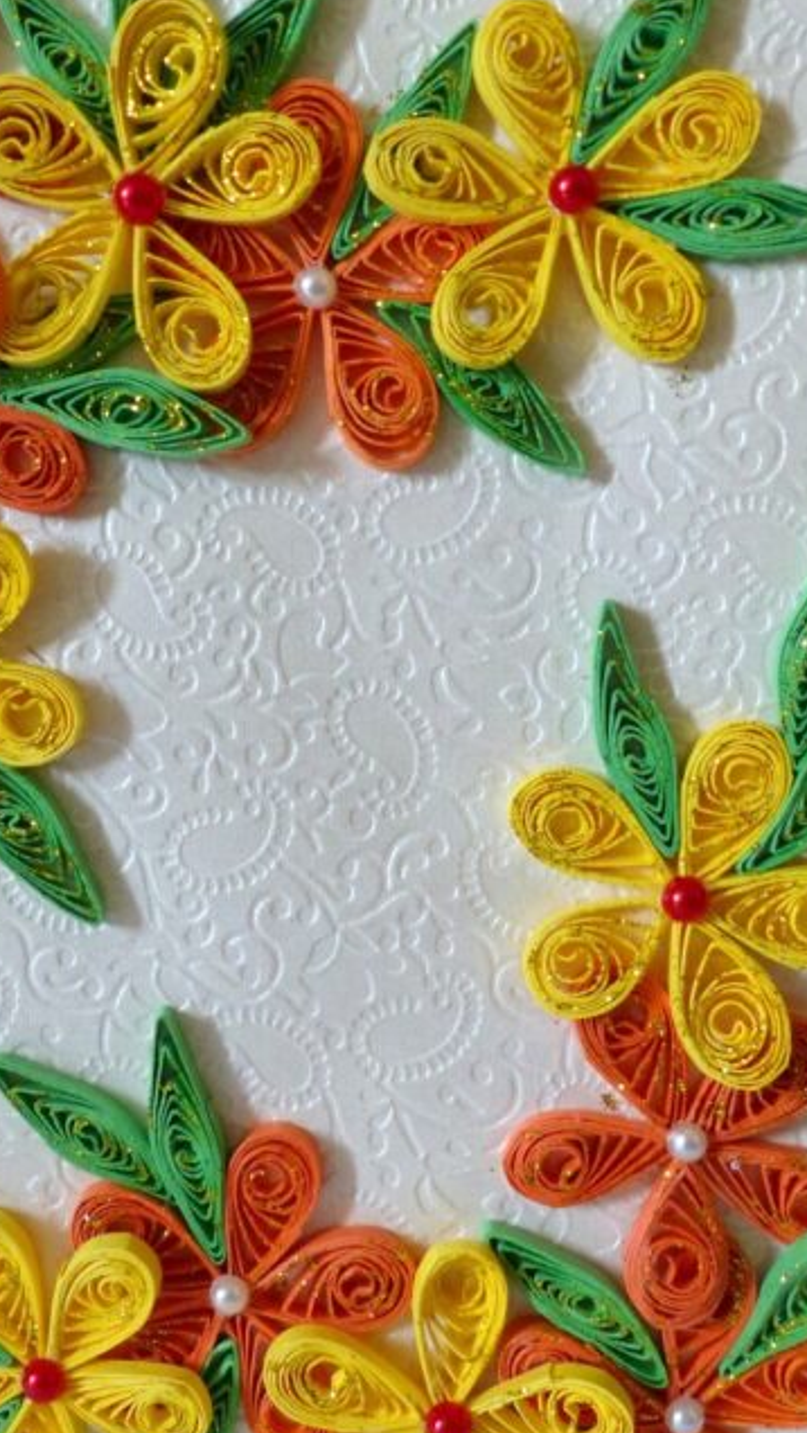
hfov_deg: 31.9
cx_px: 318
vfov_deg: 54.0
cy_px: 739
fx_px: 1407
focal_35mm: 37
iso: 400
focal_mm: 4.9
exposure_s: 1/60
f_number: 2.8
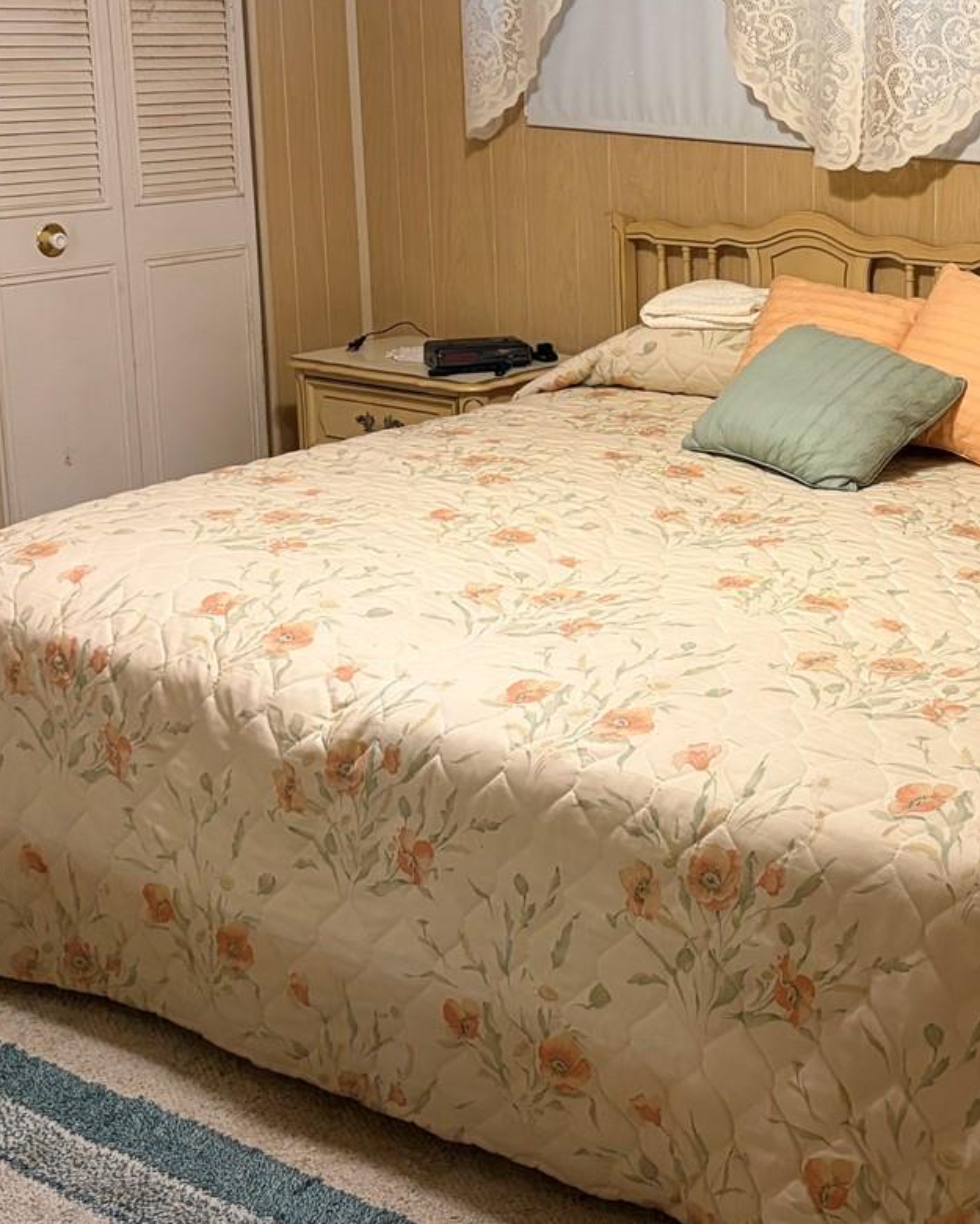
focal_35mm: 52
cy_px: 447
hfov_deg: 28.2
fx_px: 1885
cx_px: 859
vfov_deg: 35.8
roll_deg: -0.2
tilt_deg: -12.2
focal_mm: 5.96
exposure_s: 1/60
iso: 250
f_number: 1.6
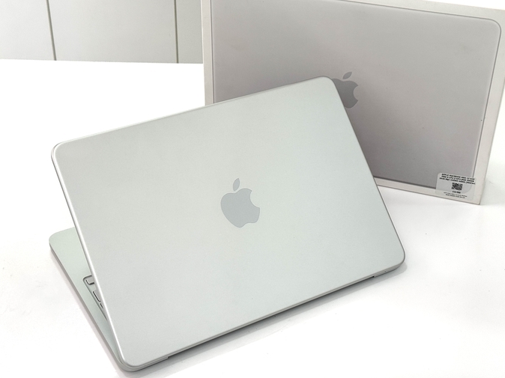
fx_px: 831
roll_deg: +0.4
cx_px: 255
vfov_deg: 25.6
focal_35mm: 57
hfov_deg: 33.8
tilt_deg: -32.8
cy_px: 165
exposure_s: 1/235
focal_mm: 6.76
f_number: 1.78
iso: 64
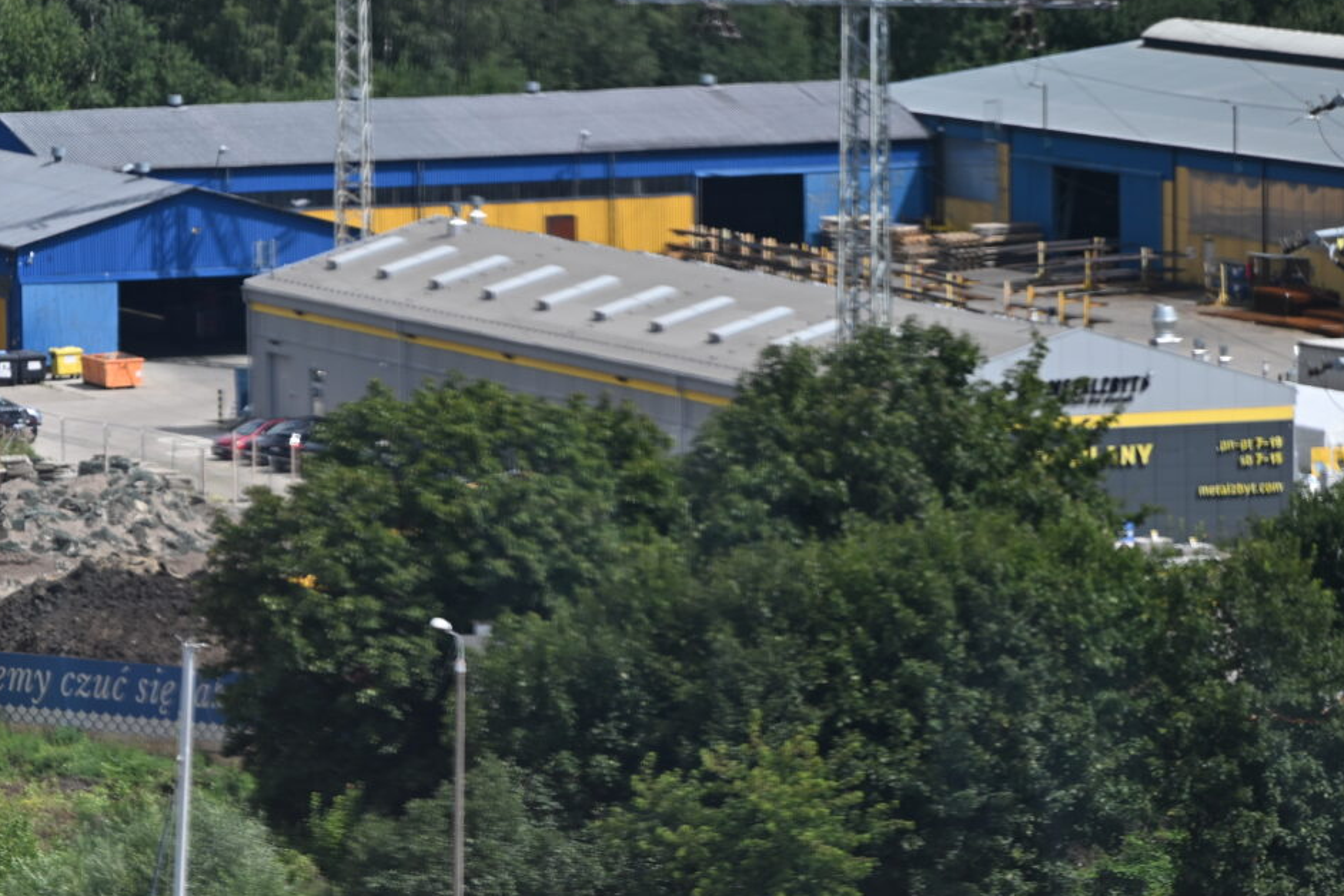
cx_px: -332
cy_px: 1174
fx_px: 12170
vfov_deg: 4.2
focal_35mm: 326
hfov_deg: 6.3
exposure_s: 1/500
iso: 100
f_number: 5.6
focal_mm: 120
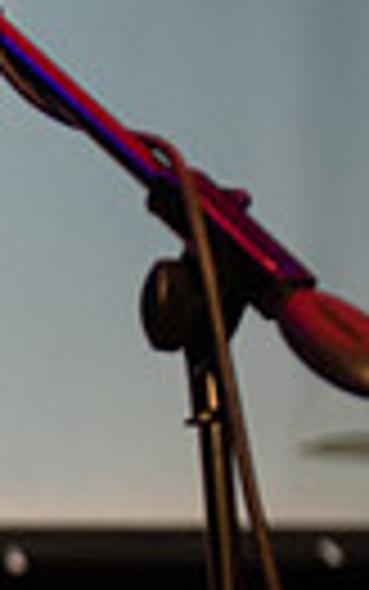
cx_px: -634
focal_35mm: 377
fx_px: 6059
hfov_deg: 3.4
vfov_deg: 5.6
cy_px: 401
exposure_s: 1/125
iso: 1600
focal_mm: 70
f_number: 2.8
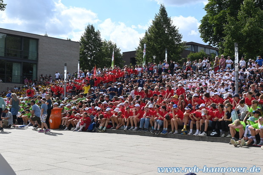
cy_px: 88
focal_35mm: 47
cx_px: 132
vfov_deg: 28.5
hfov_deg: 41.7
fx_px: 345
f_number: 7.1
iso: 100
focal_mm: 31.5
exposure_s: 1/400
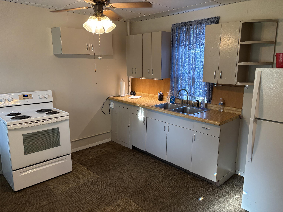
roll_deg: -0.2
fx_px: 213
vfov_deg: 53.1
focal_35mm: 26
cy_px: 106
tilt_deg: -11.7
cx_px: 142
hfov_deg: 67.3
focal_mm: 5.96
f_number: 1.6
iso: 200
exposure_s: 1/60
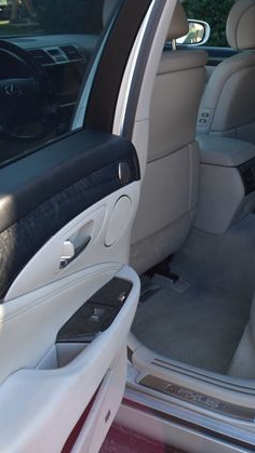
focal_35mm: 48
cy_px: 225
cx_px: 276
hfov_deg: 23.5
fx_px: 576
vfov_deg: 42.9
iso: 400
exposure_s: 1/100
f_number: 9
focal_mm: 20
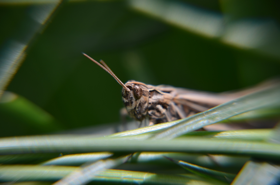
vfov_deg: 8.7
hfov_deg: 13.1
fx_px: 1223
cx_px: 140
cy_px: 92
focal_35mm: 158
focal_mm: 105
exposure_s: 1/200
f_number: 5.6
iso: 100
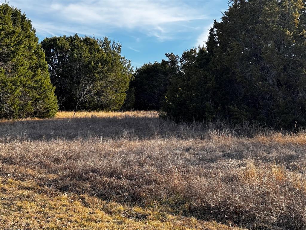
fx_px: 424
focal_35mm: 48
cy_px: 115
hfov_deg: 39.7
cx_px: 153
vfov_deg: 30.3
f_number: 1.78
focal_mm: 6.76
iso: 64
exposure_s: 1/1524
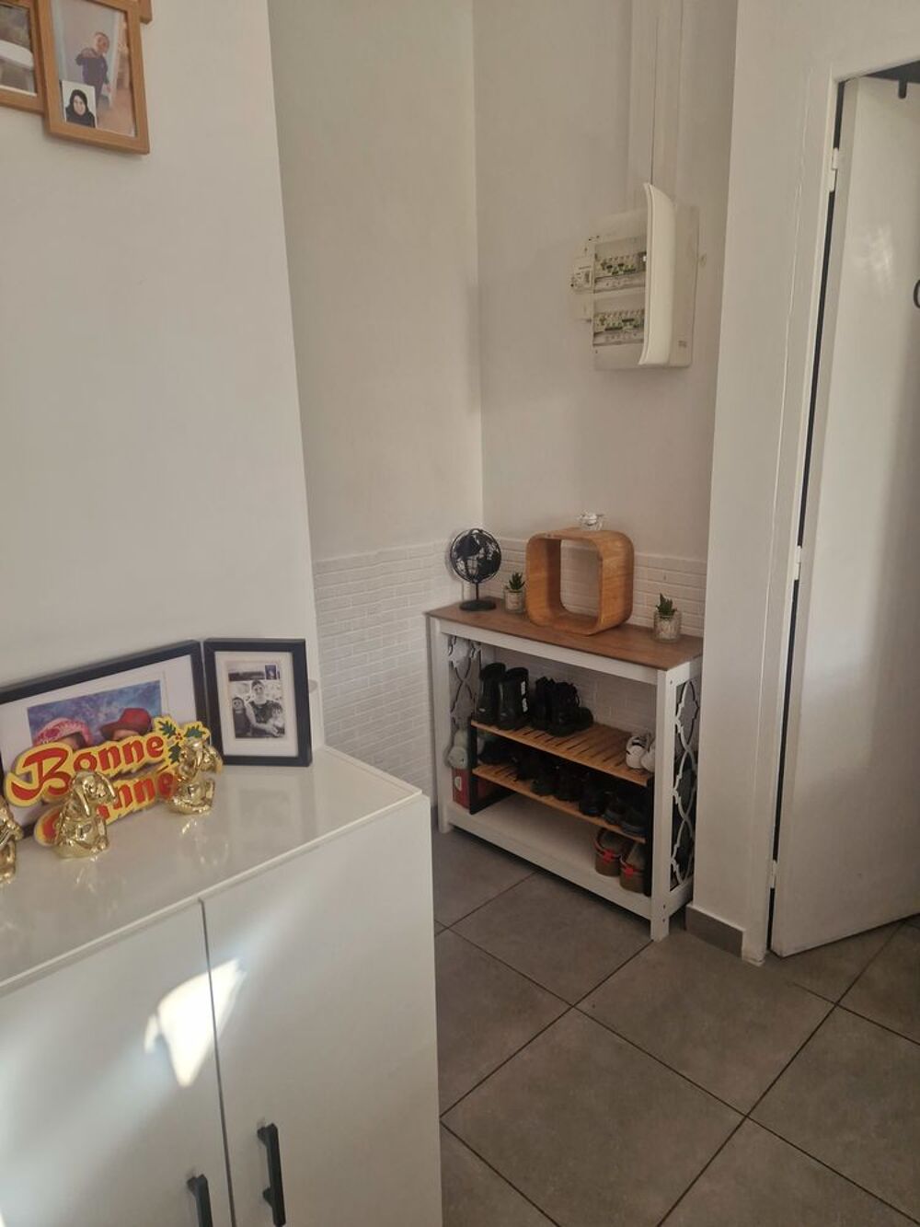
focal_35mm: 23
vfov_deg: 73.9
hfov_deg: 58.9
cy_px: 614
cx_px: 460
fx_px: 815
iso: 160
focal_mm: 5.4
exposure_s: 1/100
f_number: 1.8
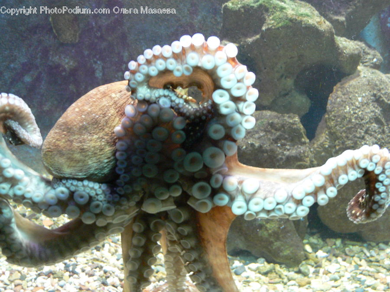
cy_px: 146
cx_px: 195
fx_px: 462
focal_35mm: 41
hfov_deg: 45.8
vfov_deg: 35.1
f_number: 2.8
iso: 200
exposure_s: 1/4
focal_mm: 8.7
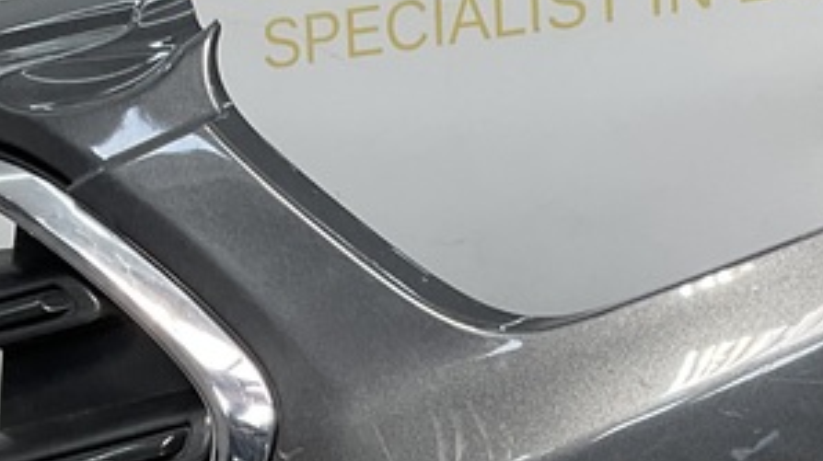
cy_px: 674
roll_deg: +5.6
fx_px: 2333
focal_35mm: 107
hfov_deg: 19.7
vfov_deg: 10.9
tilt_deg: -12.9
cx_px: 707
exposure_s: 1/152
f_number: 1.8
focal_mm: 3
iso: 16
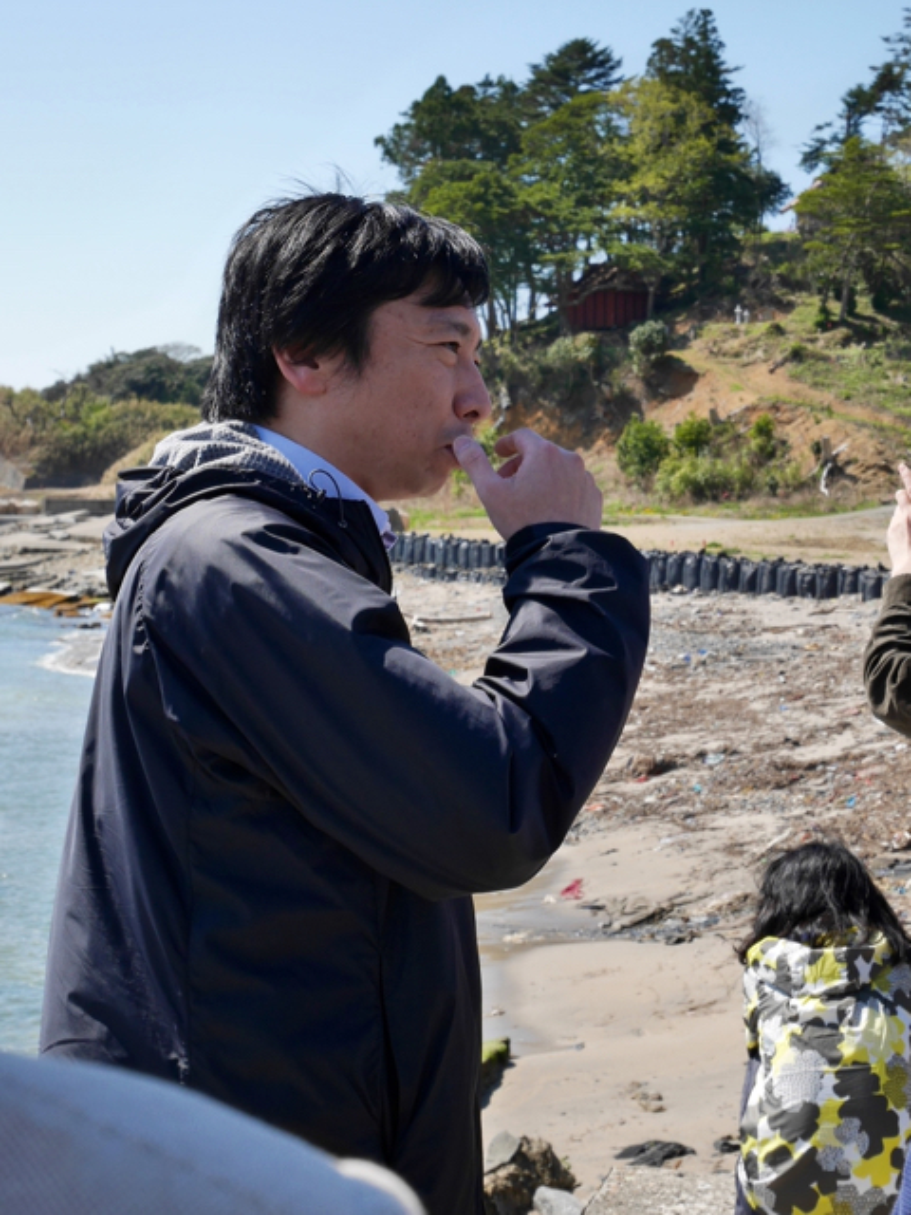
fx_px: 2035
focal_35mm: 58
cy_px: 608
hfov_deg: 25.2
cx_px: 456
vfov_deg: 33.2
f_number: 9
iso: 200
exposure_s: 1/250
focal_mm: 29
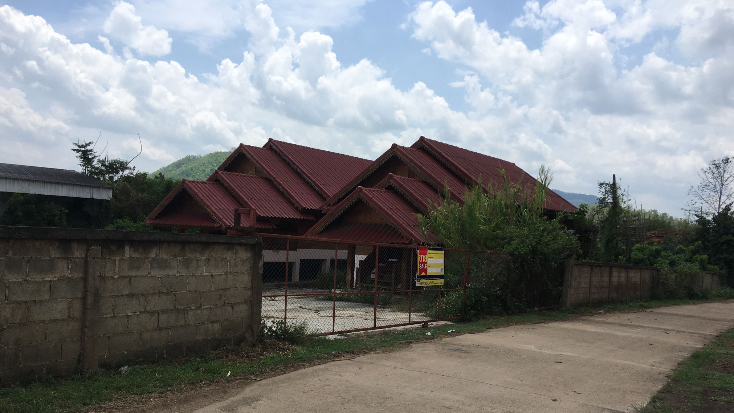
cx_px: 366
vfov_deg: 36.3
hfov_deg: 61.0
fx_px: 623
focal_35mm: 32
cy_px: 276
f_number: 2.2
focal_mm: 4.15
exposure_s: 1/2481
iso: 25
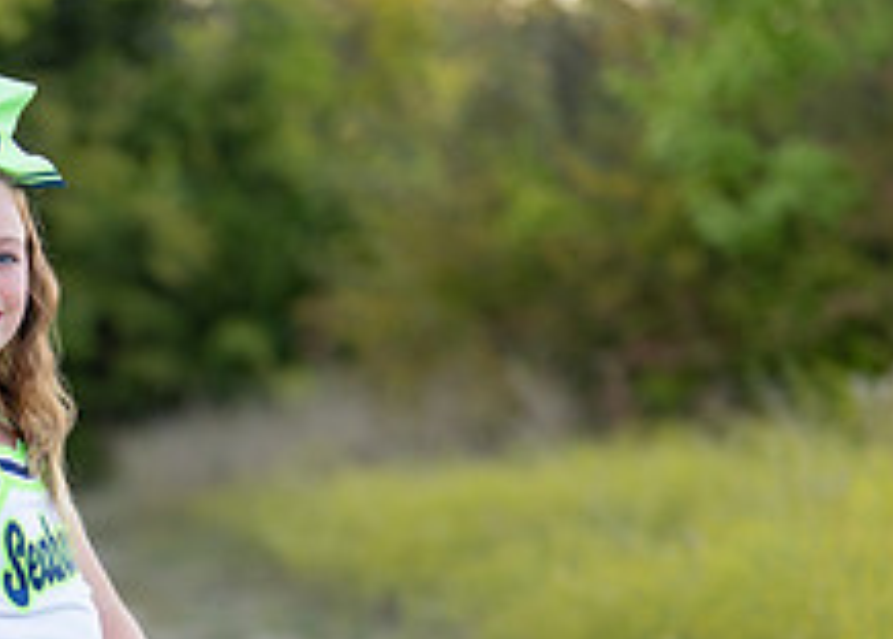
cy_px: 849
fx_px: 4035
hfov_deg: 12.4
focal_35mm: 159
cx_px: -106
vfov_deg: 8.9
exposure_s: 1/800
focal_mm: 50
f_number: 1.2
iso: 100
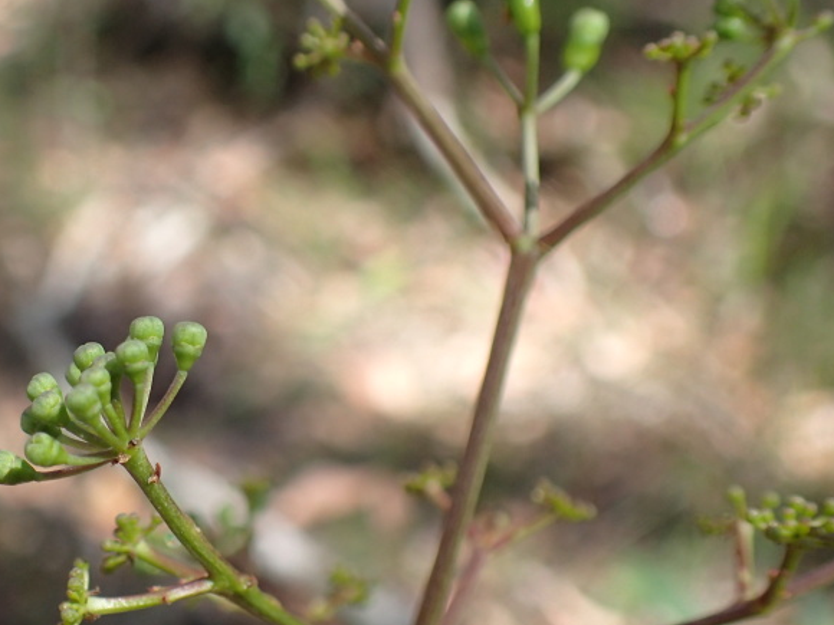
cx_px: 131
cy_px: 394
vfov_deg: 27.4
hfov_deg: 34.7
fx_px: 1277
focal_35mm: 53
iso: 100
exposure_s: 1/200
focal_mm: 5.5
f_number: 2.3
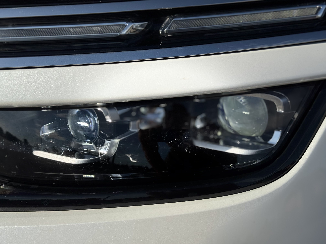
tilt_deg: -17.9
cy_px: 122
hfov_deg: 39.7
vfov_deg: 30.3
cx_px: 163
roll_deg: -3.1
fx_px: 452
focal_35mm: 48
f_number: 1.78
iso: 80
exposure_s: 1/15385
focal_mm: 6.76
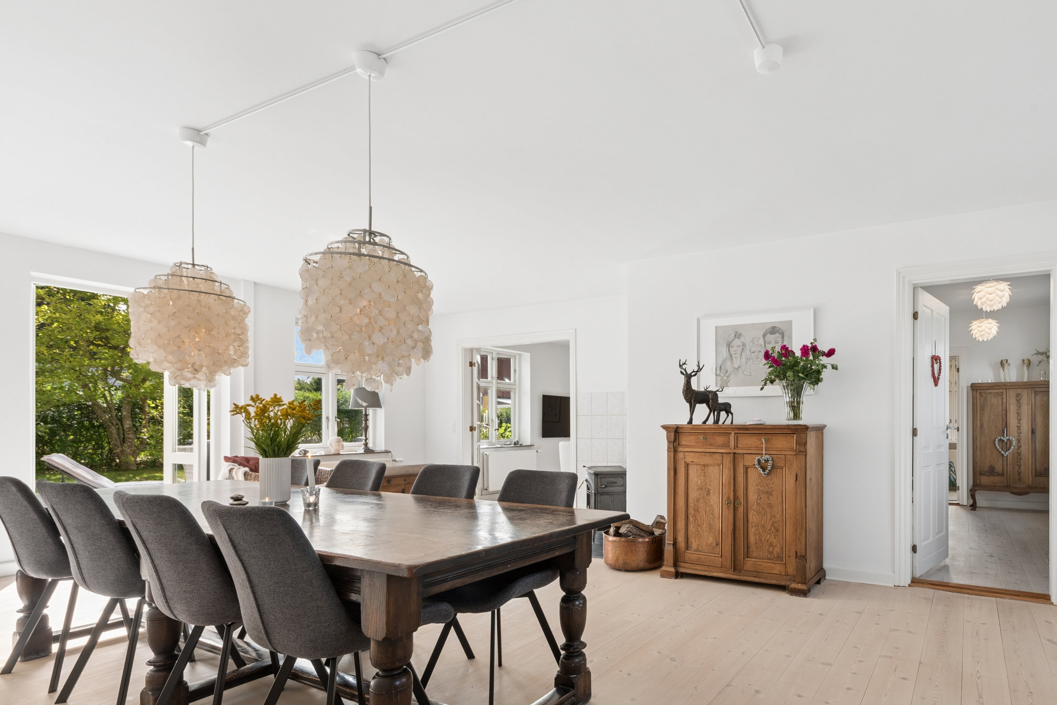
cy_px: 434
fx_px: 558
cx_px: 683
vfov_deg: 63.8
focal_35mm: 19
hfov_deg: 84.6
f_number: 13
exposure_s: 1/60
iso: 400
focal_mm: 14
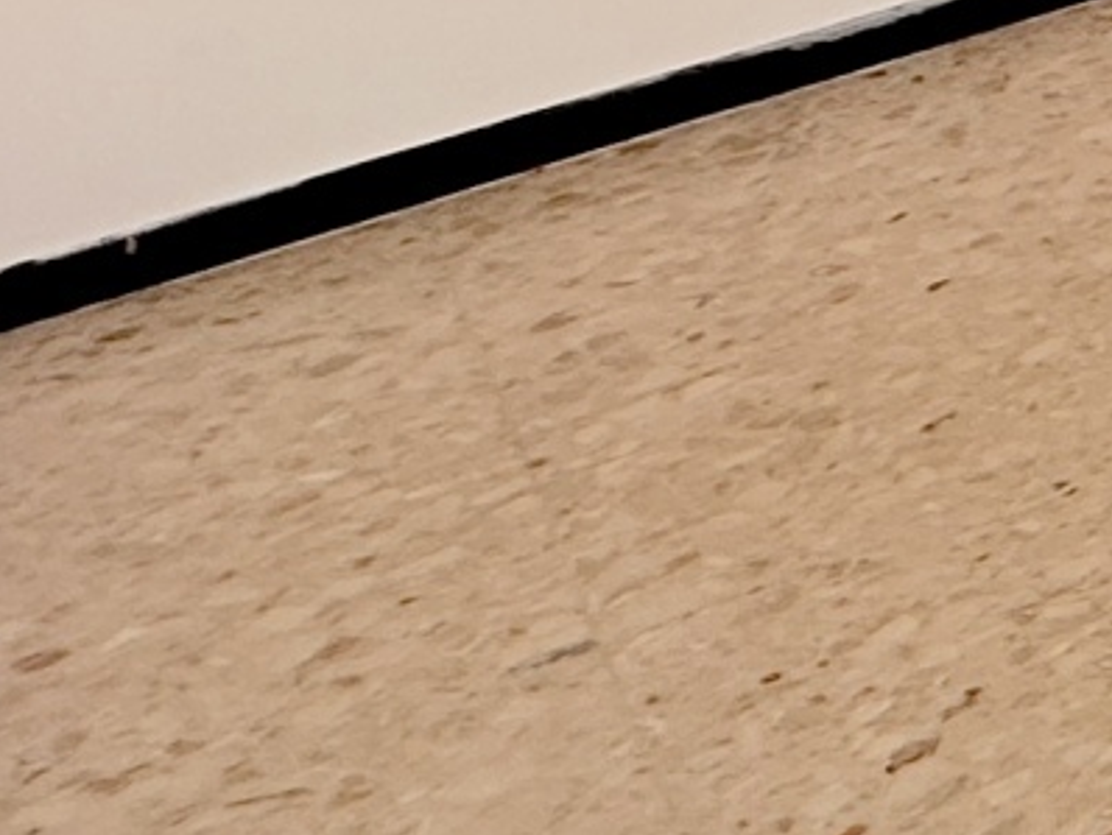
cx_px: 3126
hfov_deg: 12.4
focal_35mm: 90
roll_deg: +0.4
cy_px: -1120
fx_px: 2893
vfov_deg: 12.9
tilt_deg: -3.6
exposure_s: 1/242
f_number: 2.2
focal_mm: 2.22
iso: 40
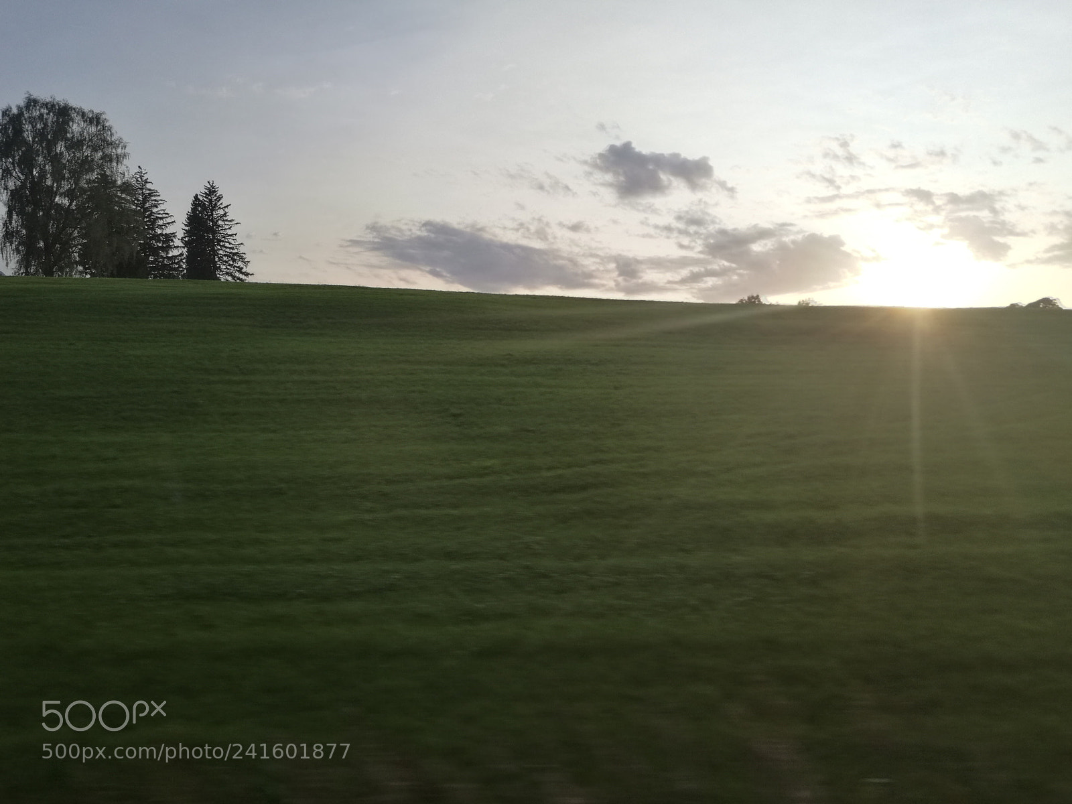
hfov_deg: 65.3
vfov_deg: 51.4
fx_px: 836
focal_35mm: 27
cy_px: 402
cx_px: 536
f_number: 2
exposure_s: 1/190
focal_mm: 4.04
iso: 50
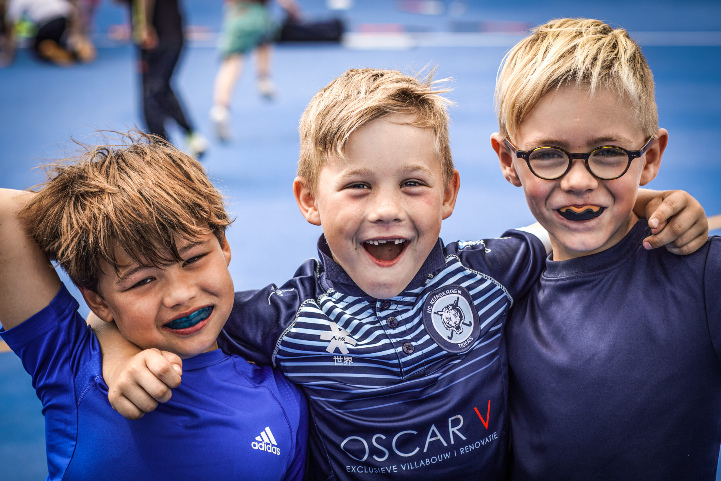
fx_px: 2553
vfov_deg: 10.8
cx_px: 360
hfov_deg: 16.1
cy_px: 240
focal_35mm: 128
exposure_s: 1/500
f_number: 4.5
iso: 100
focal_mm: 85
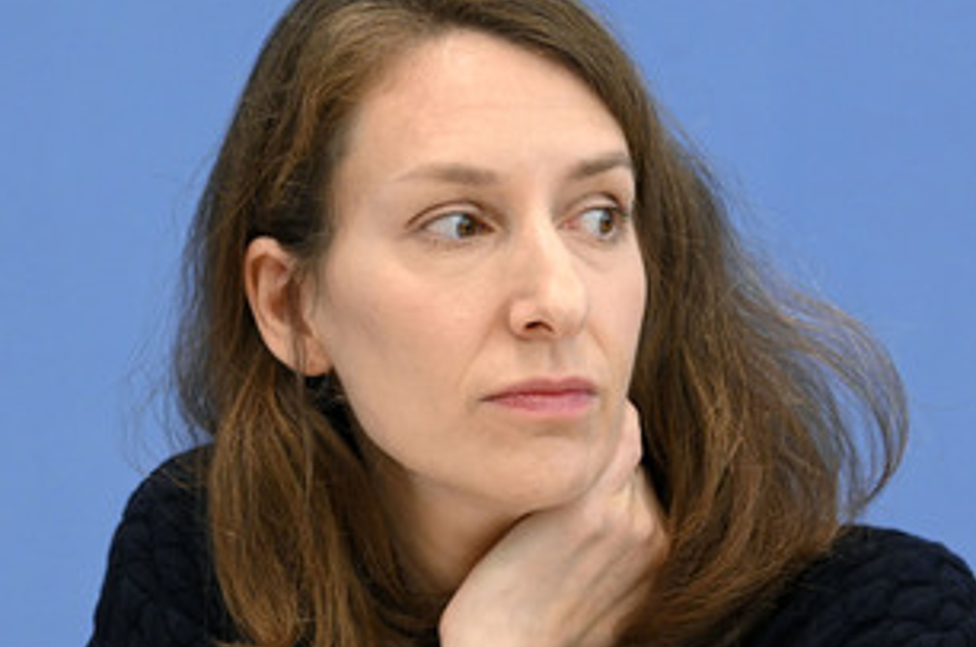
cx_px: 490
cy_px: 379
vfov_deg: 7.6
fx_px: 4872
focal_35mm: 180
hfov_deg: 11.4
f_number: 6.3
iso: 4000
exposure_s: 1/500
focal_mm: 122
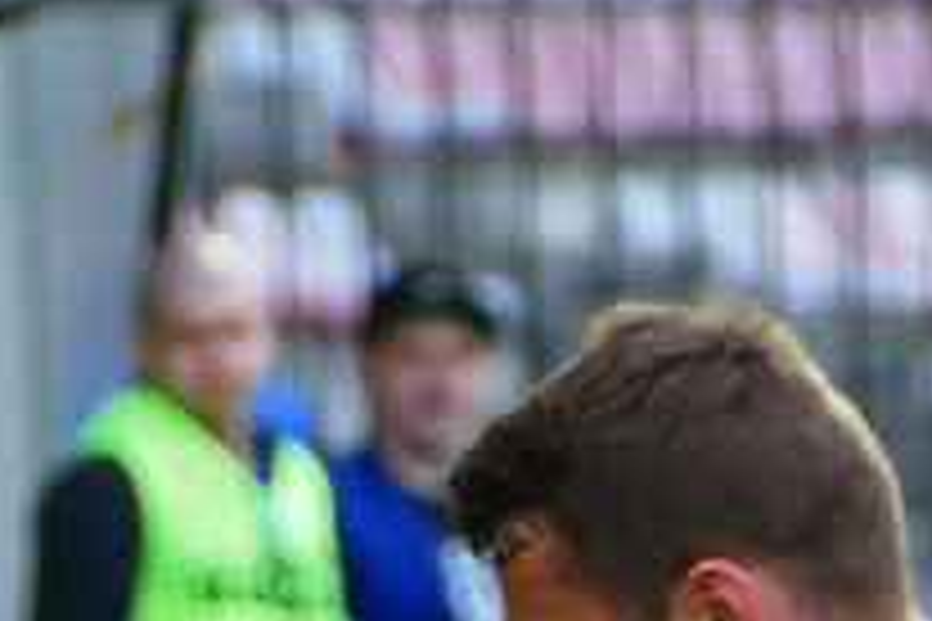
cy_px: 1420
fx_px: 43076
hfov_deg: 1.2
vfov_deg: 0.8
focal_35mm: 1664
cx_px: 684
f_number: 4
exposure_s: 1/500
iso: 320
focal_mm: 109.3
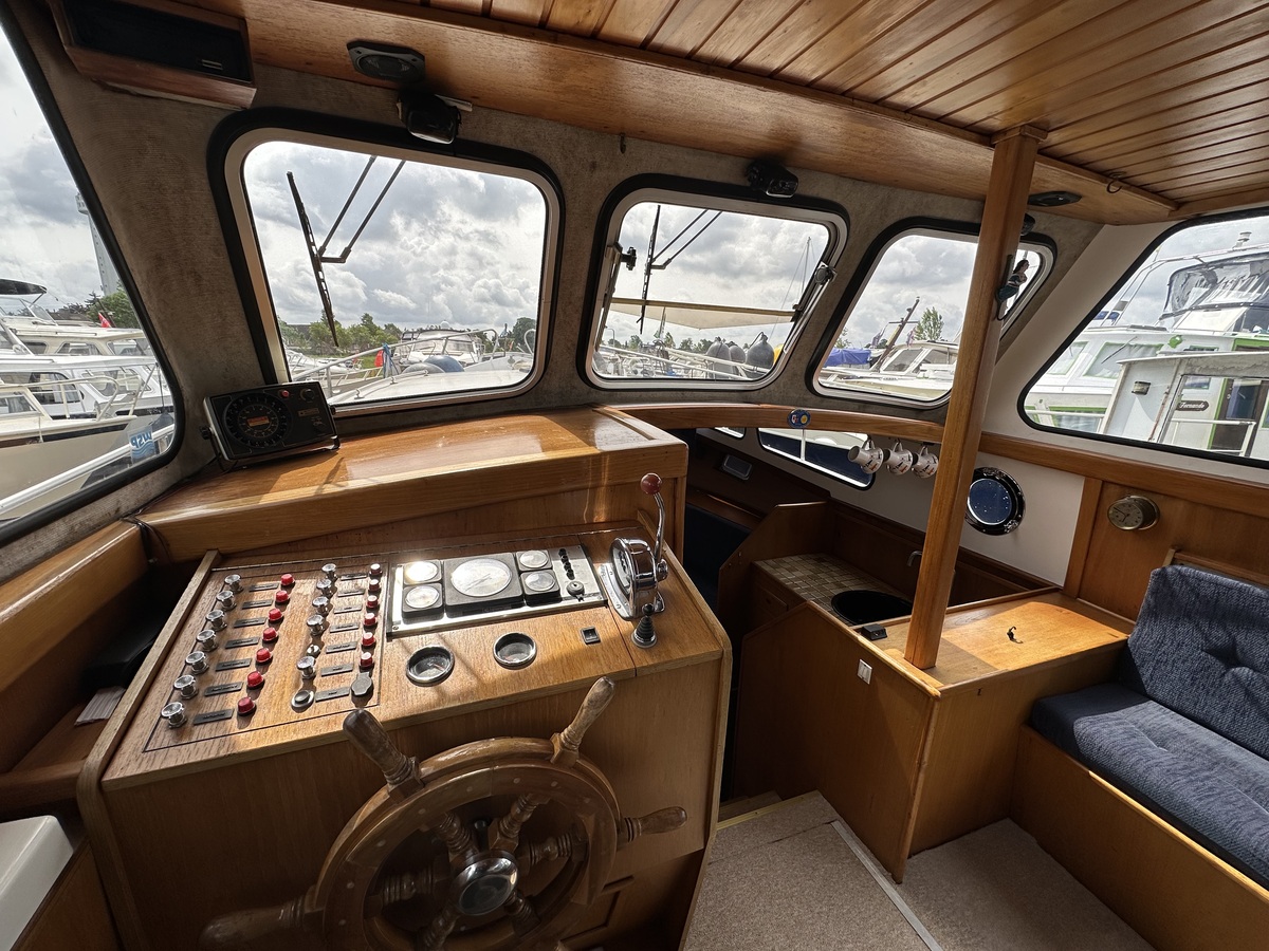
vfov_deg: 85.7
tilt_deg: -12.5
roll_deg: -1.3
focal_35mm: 14
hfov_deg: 102.1
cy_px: 476
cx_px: 634
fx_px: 513
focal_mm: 2.22
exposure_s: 1/694
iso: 40
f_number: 2.2
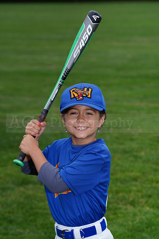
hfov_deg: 7.8
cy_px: 120
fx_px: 1165
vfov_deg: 11.7
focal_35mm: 176
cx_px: 80
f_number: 9
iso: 200
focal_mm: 176
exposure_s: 1/200
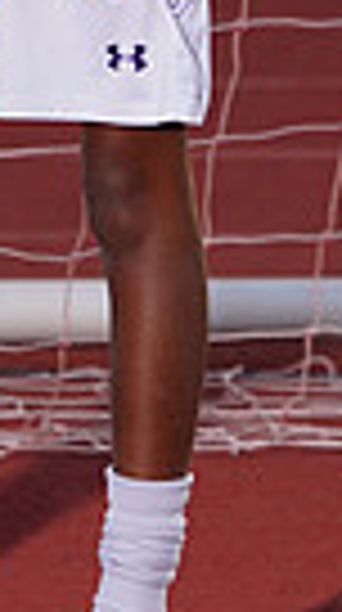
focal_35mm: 991
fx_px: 16057
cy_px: -261
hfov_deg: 1.2
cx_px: -52
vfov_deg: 2.2
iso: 320
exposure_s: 1/250
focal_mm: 221
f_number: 5.6
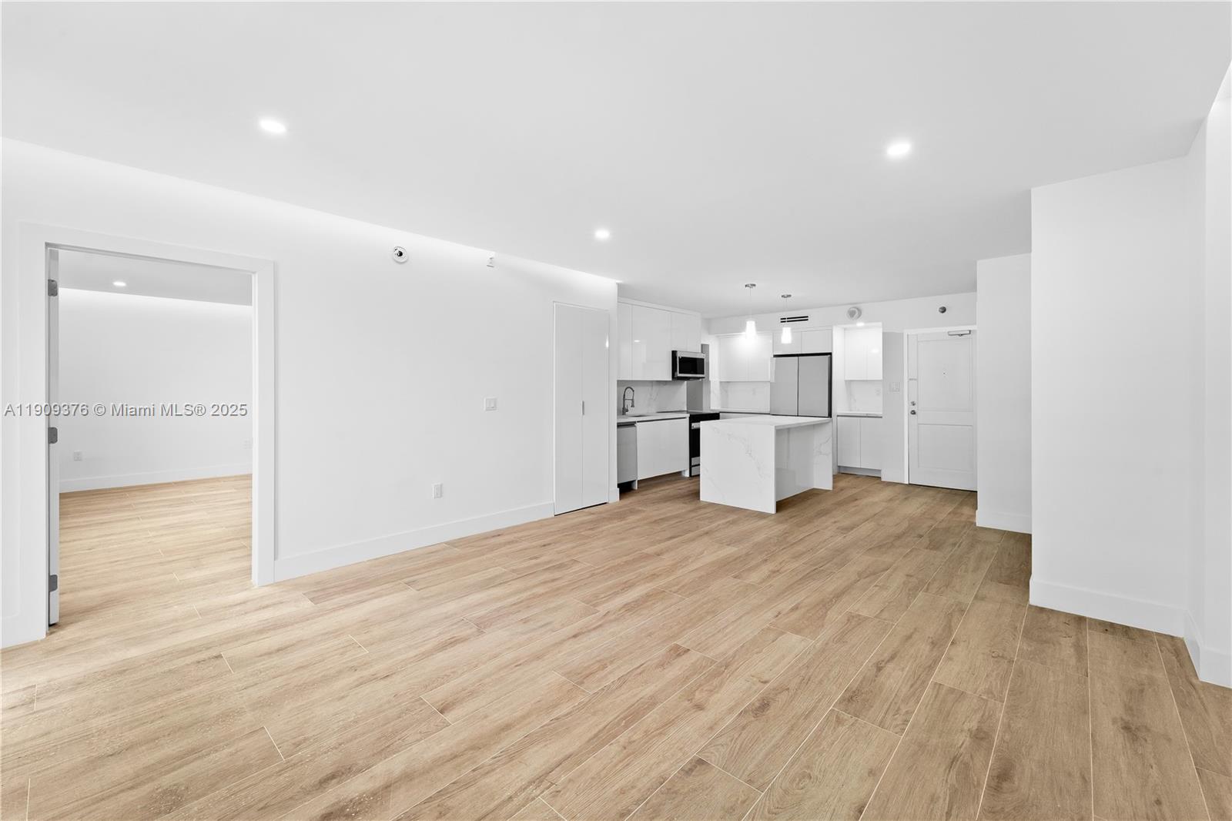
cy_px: 410
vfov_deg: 81.2
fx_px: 479
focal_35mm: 14
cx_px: 616
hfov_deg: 104.3
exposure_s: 1/3
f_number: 11
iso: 320
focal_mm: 14
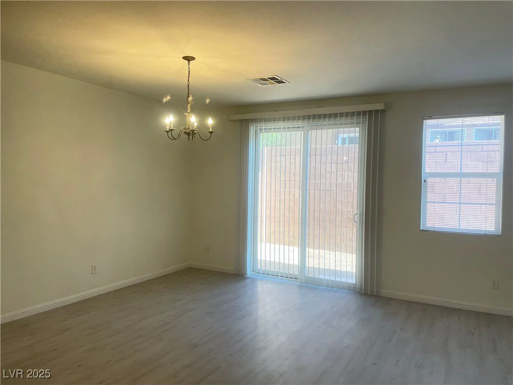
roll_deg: -1.1
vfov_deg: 53.1
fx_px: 385
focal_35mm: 26
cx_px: 256
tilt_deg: -1.3
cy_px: 192
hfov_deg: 67.3
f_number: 1.6
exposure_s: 1/120
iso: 80
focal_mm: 4.2
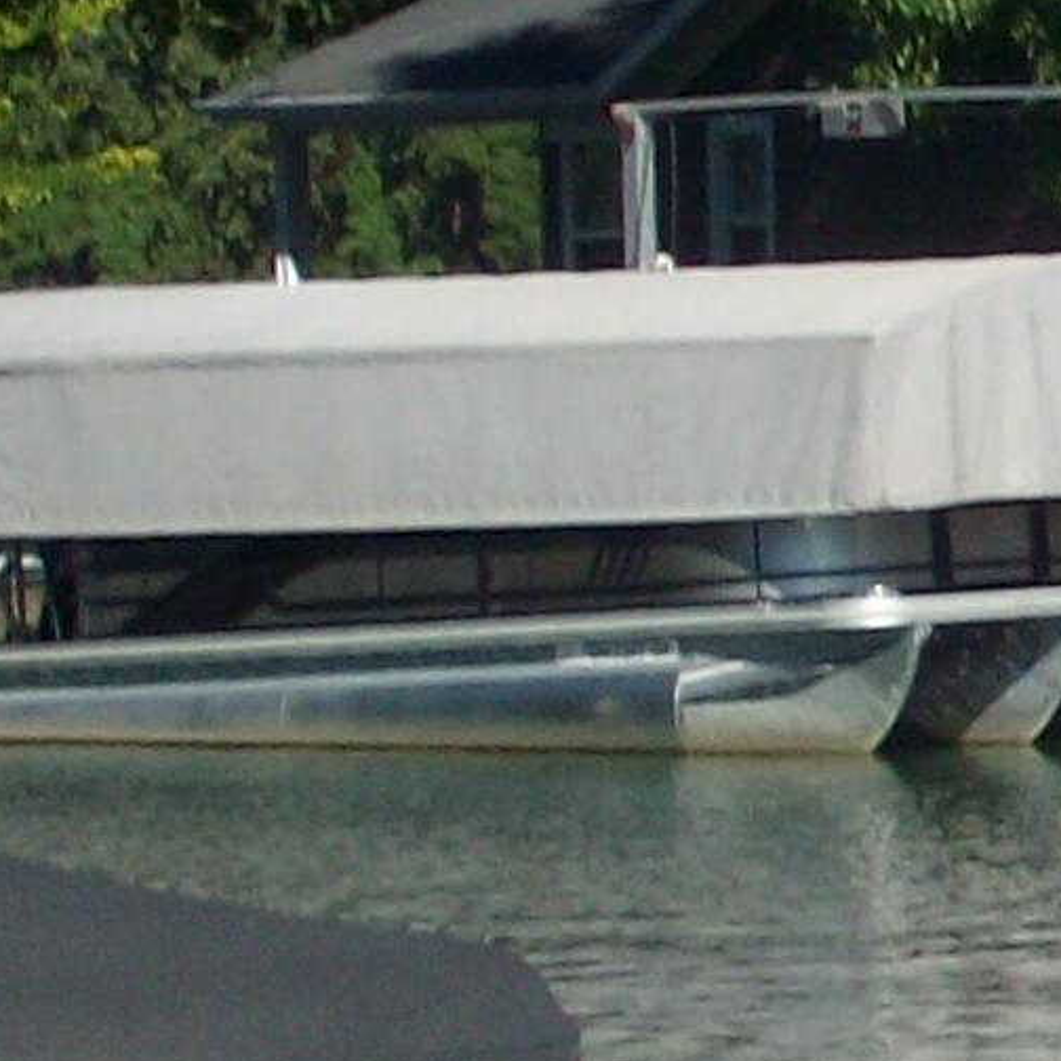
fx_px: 11860
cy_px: 798
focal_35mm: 342
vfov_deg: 5.1
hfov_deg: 5.0
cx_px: 2642
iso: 80
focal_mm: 10.8
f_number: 9.4
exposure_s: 1/172
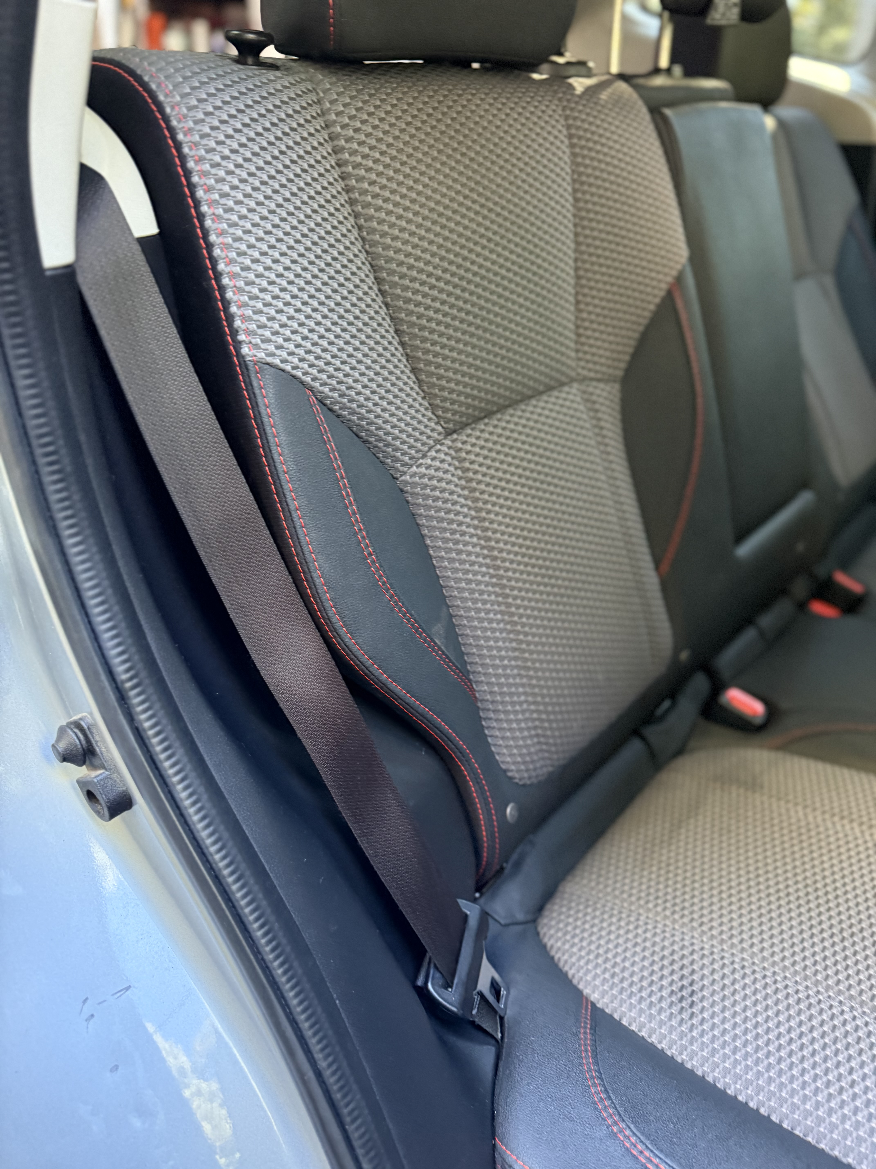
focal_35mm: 24
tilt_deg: -30.7
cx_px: 438
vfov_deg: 71.6
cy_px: 584
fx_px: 810
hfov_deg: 56.8
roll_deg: -1.1
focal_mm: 6.76
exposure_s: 1/44
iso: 800
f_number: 1.78
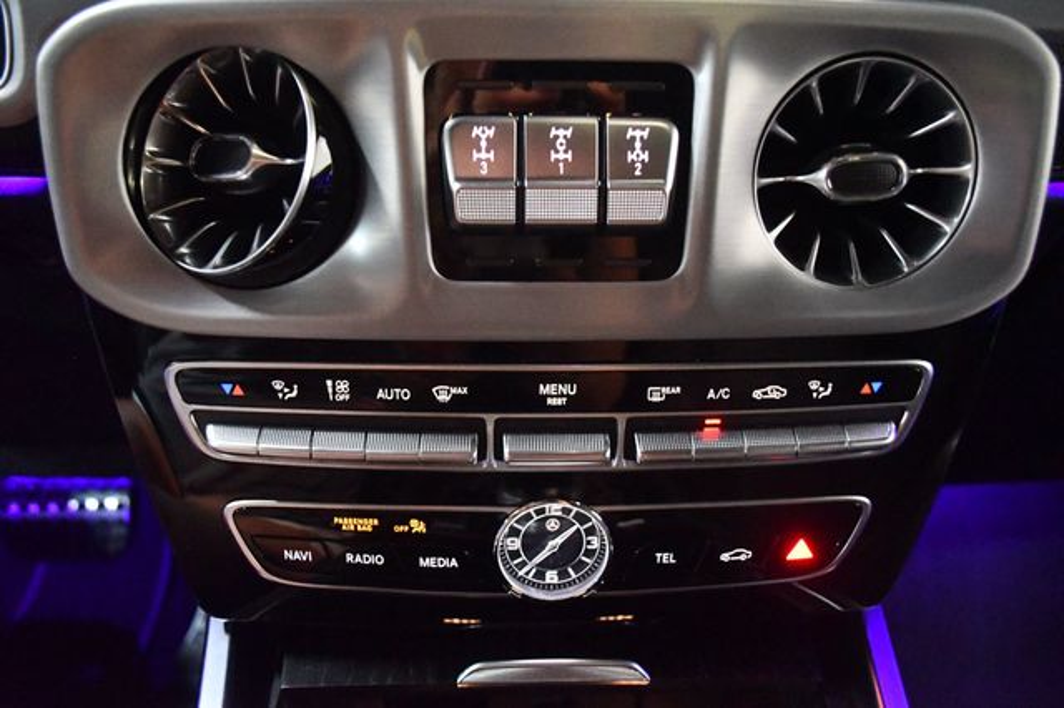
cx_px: 532
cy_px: 354
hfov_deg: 62.0
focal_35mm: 30
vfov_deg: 43.6
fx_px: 886
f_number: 3.8
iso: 12800
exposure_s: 1/60
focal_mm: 20
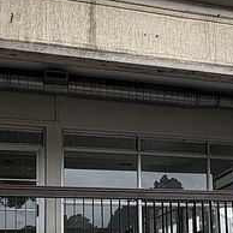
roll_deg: +2.2
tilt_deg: +5.2
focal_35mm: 51
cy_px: 231
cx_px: 144
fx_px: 388
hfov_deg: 33.2
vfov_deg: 31.1
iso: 64
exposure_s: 1/849
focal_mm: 2.22
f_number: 2.2
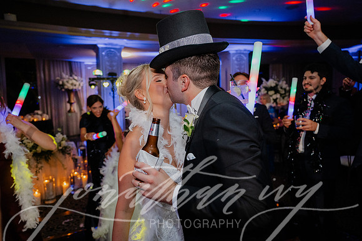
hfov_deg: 73.7
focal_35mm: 24
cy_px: 120
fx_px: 241
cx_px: 181
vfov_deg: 53.2
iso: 2000
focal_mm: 24
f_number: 2.8
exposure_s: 1/160
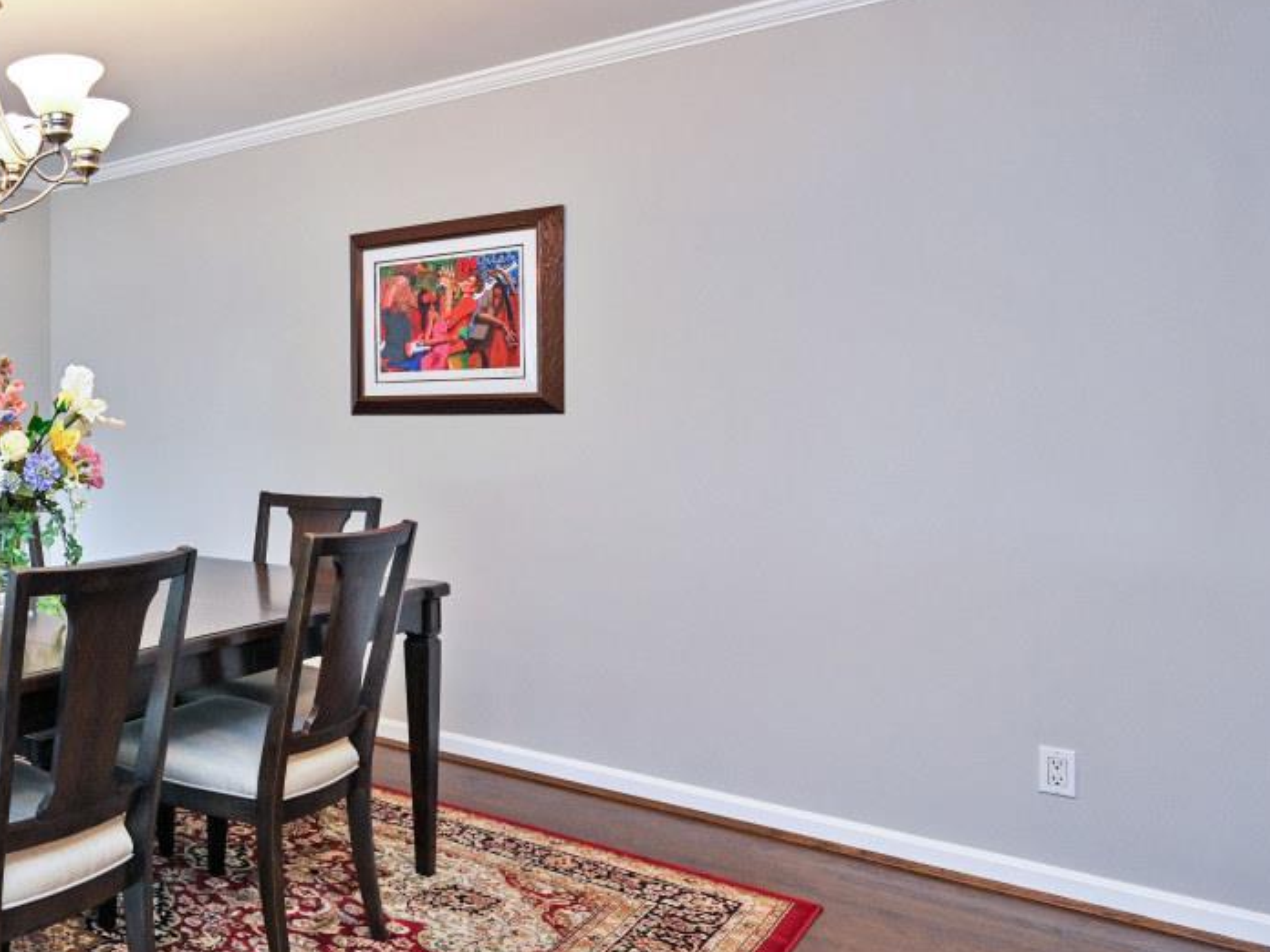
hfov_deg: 52.0
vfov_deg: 48.1
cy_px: 423
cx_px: 64
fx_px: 1064
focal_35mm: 29
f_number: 4
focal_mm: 14
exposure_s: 1/60
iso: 200
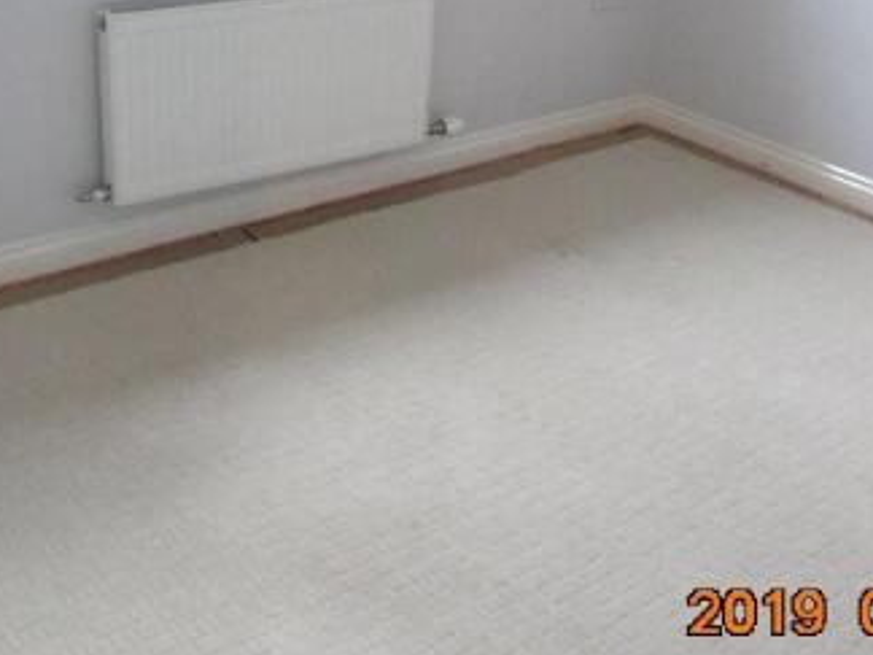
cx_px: 335
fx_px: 1135
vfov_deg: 31.5
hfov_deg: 41.8
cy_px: 147
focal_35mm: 45
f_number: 3.4
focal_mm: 4.4
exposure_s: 1/30
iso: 400
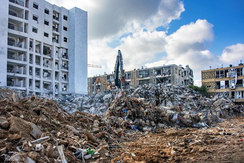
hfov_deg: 65.5
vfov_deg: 46.4
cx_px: 122
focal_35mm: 28
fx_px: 190
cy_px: 82
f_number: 6.3
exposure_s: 1/320
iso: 64
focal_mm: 28
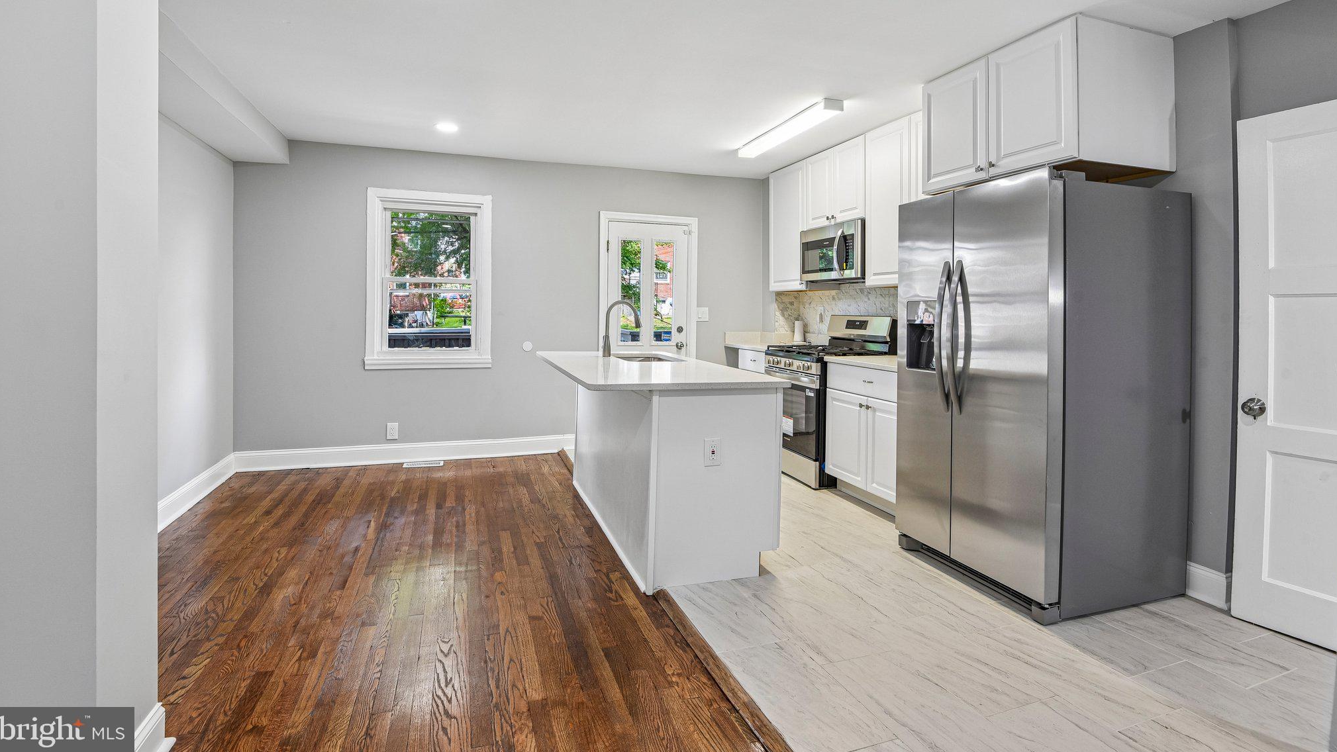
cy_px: 304
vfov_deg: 63.4
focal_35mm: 17
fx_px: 603
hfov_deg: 95.9
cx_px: 666
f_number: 8
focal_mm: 16
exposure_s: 1/25
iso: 400
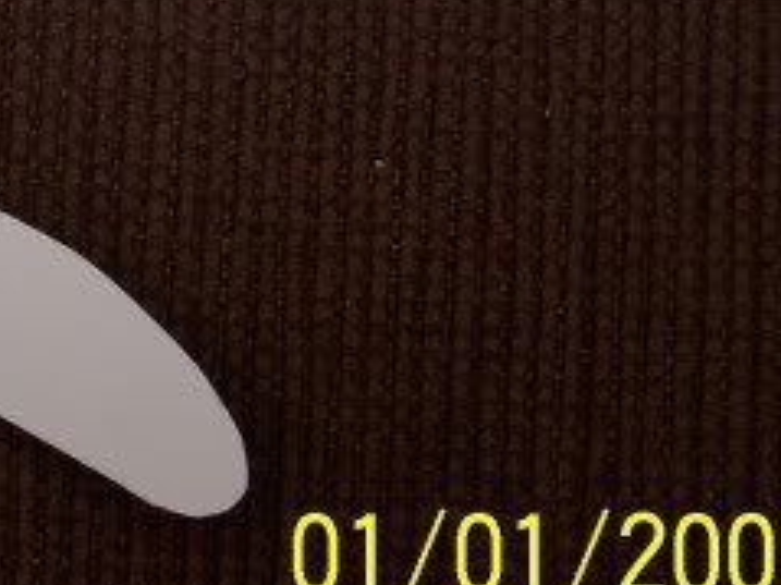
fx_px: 2571
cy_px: -163
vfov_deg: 12.6
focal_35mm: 114
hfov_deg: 16.0
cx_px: -343
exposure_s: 1/32
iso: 143
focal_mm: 5.6
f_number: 2.7
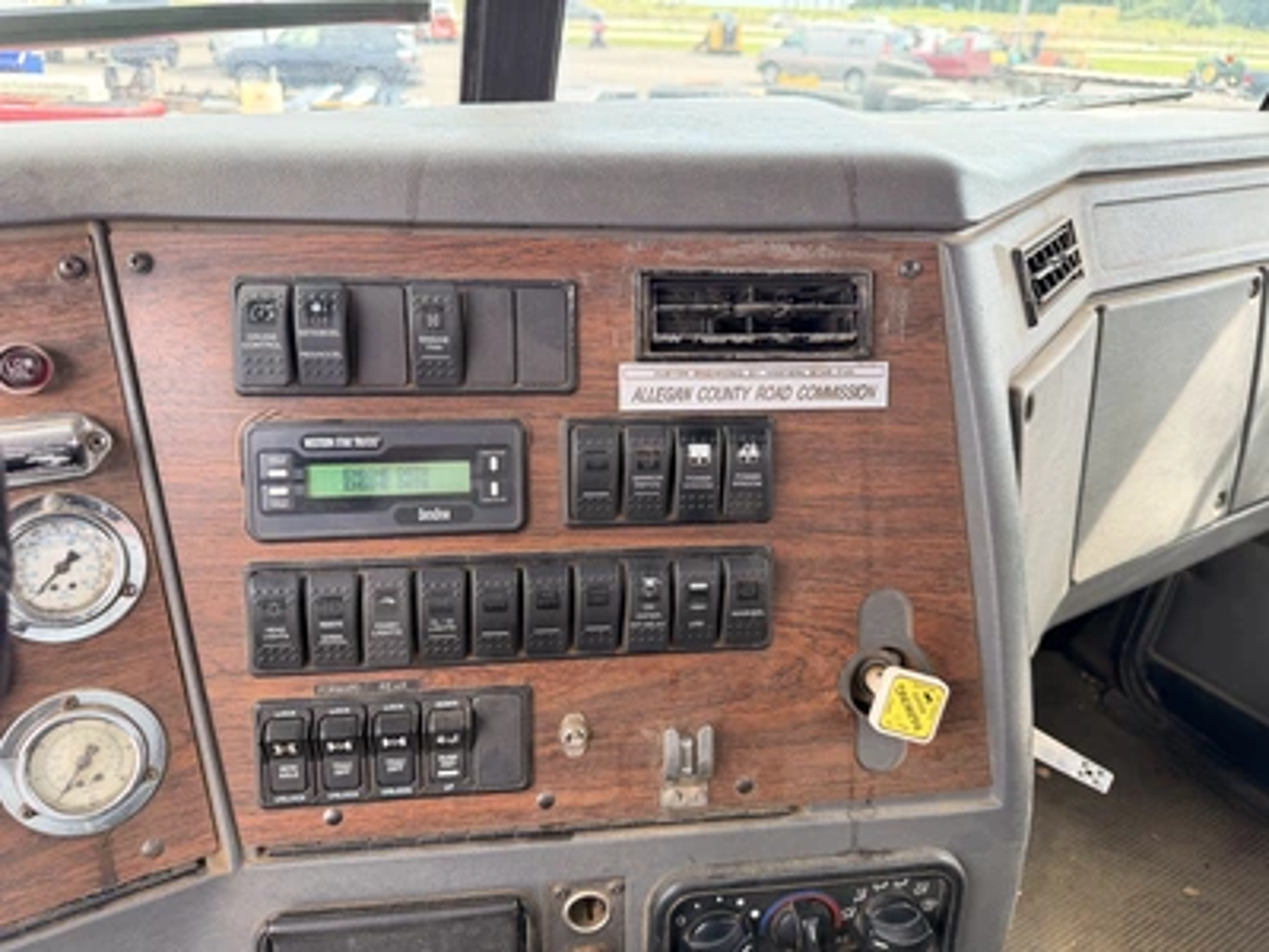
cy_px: 476
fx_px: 880
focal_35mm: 24
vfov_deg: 56.8
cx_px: 634
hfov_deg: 71.6
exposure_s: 1/136
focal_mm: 6.76
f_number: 1.78
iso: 80
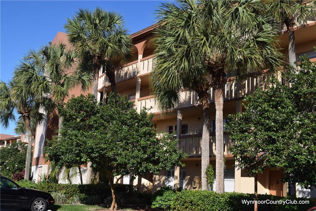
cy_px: 106
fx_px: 395
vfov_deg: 29.9
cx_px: 158
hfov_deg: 43.6
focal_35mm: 45
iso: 400
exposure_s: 1/500
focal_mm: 30
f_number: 9
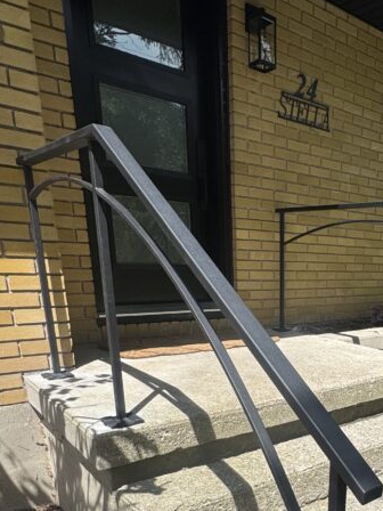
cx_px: 344
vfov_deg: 53.4
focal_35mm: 32
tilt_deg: -16.0
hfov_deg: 40.8
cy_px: 403
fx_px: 472
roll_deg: -1.8
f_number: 2.2
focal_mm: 2.22
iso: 40
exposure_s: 1/1346
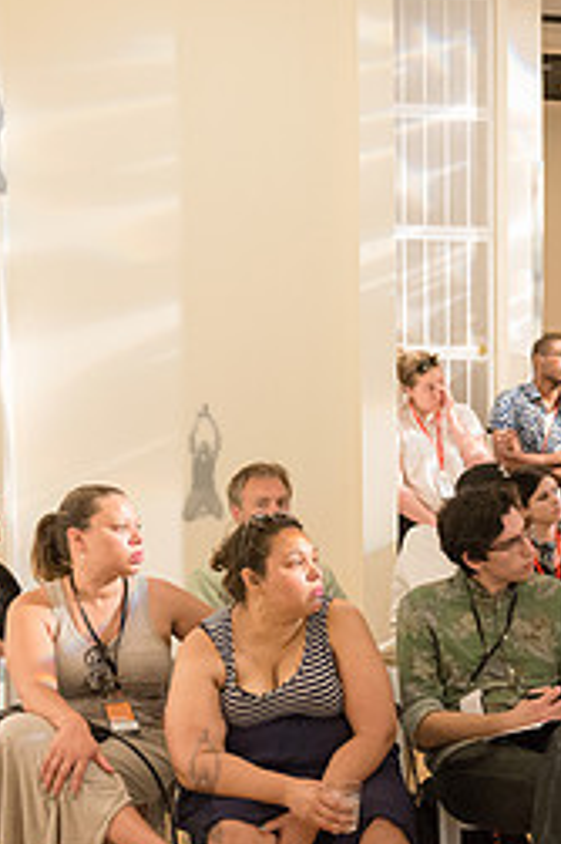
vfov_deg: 27.0
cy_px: 624
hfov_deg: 17.7
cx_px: 635
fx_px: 1732
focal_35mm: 74
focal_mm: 32
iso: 4000
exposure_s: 1/200
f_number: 2.8
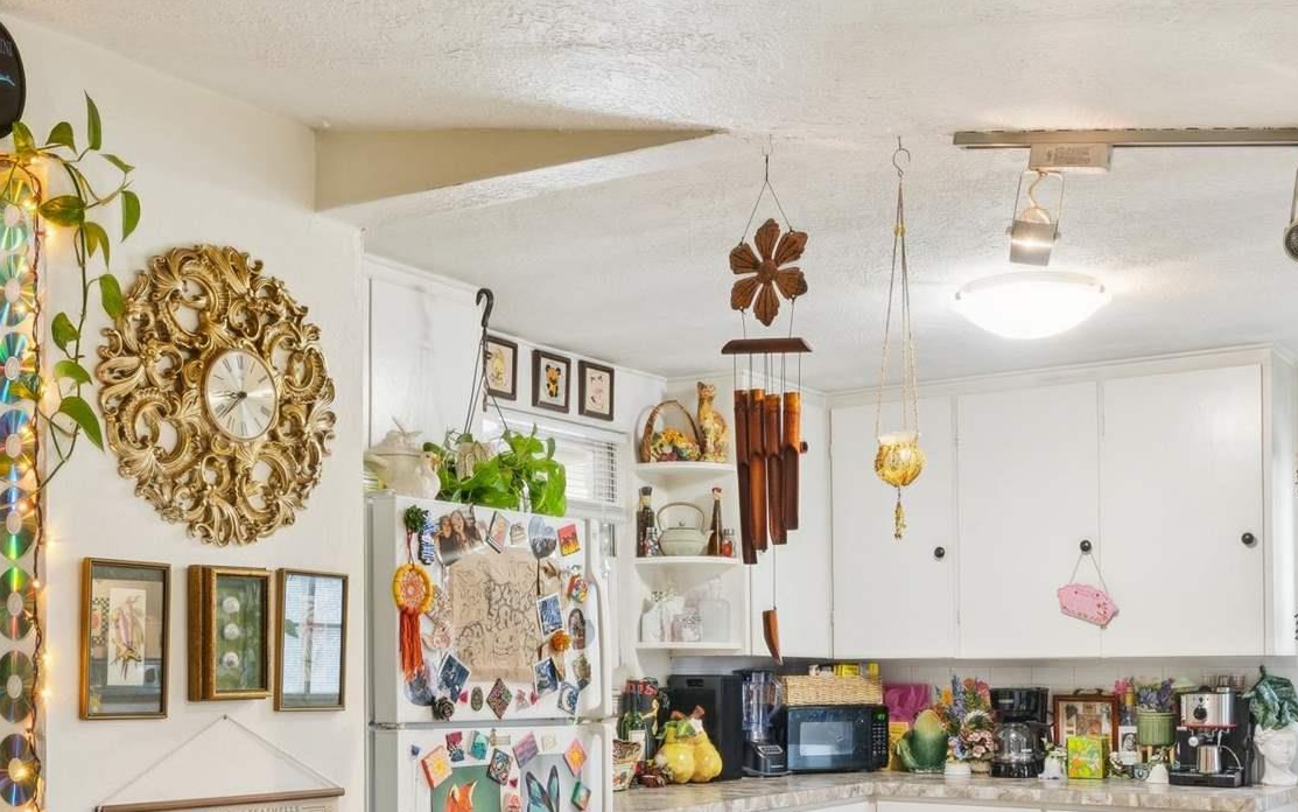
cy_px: 685
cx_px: 676
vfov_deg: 27.7
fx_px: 1602
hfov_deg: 44.1
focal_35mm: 45
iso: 400
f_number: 13
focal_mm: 16.1
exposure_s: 1/1.25
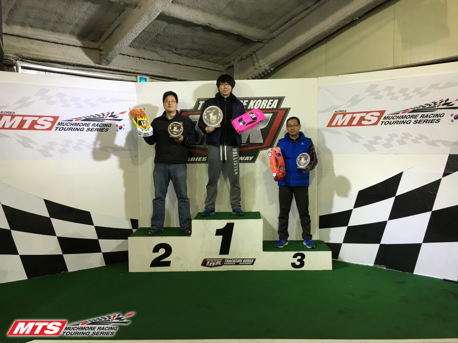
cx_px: 229
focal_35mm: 29
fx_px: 384
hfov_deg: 61.7
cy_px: 172
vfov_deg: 48.2
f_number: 2.2
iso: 50
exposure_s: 1/30
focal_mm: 4.15
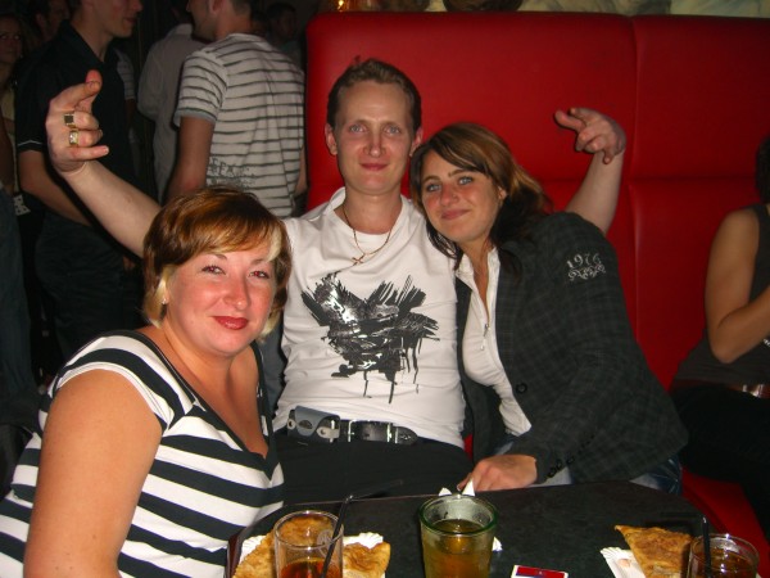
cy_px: 289
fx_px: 845
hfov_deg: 49.0
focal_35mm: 38
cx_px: 385
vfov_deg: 37.7
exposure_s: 1/60
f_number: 2.8
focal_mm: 7.9
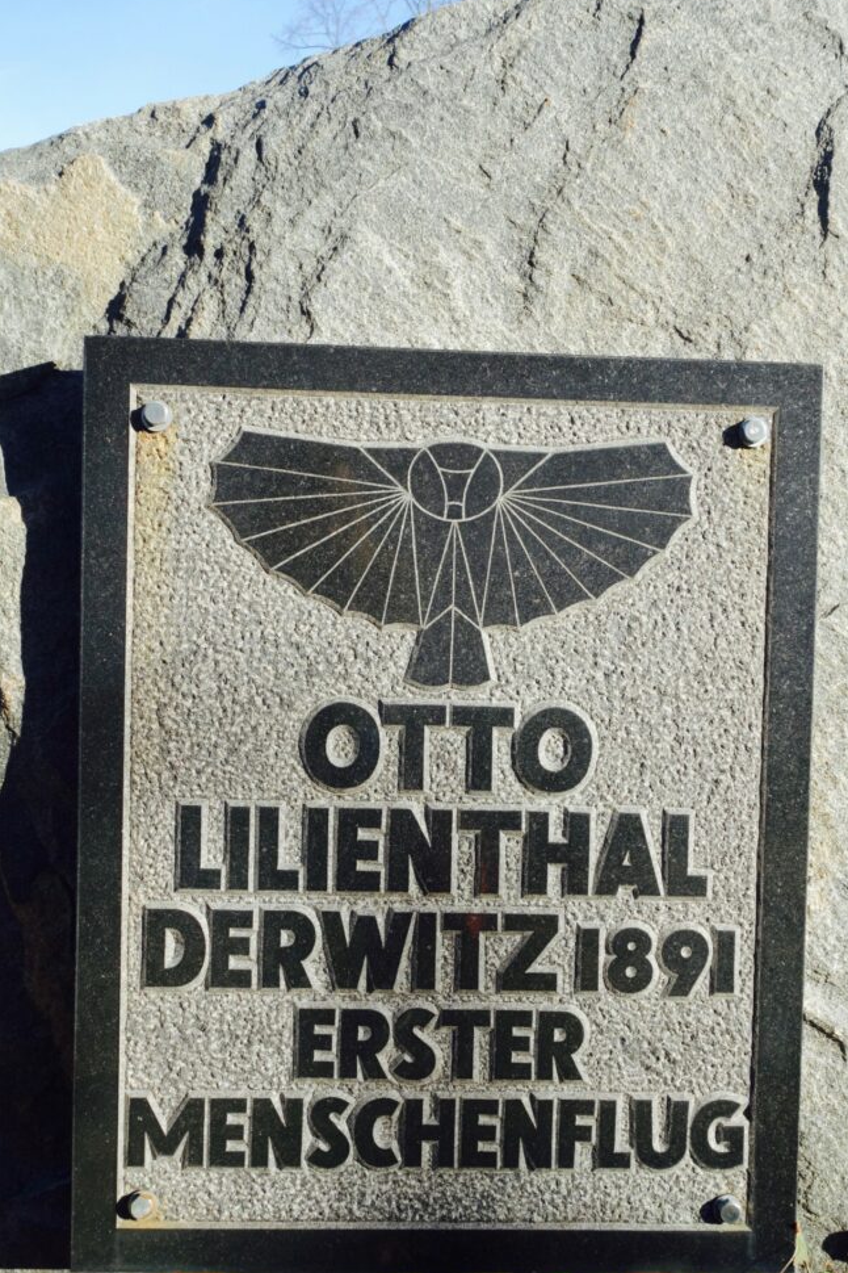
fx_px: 1307
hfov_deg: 35.9
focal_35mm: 37
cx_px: 405
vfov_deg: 51.9
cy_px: 632
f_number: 5.6
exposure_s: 1/250
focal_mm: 13.09
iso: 200
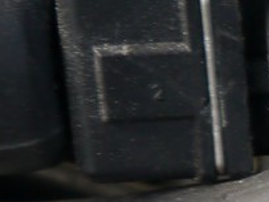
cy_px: 181
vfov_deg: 5.9
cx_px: 909
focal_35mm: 252
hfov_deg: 6.8
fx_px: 1957
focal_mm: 16
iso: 160
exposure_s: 1/60
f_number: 3.8
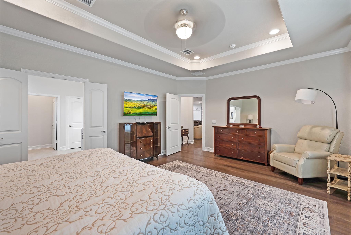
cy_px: 118
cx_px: 176
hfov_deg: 100.4
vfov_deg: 77.4
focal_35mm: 15
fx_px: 146
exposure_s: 1/2.5
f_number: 9
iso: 100
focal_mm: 15
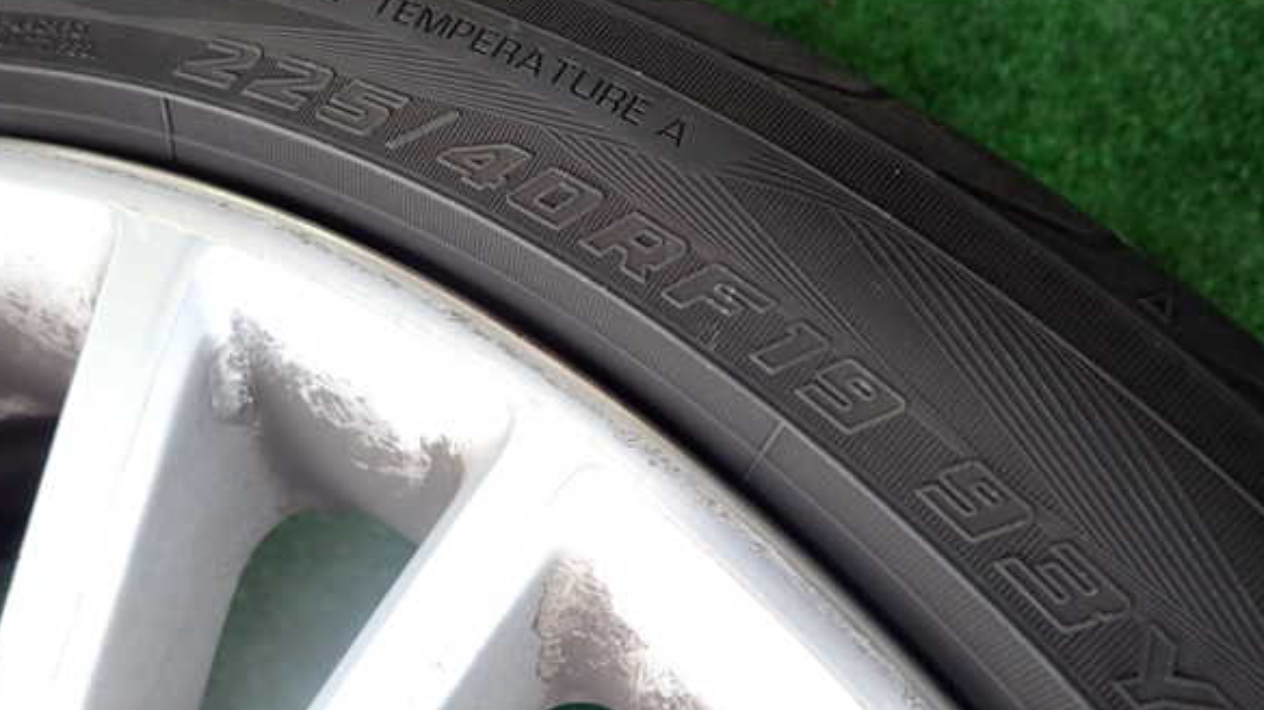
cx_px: 619
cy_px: 284
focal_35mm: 28
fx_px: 938
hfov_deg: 67.9
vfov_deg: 41.3
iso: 160
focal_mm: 4.5
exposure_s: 1/125
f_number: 2
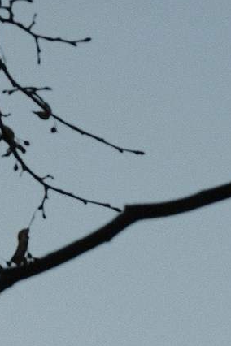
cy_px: 698
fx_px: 2368
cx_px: 333
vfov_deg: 8.0
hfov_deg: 5.5
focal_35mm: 246
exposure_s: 1/60
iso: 800
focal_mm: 39
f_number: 10
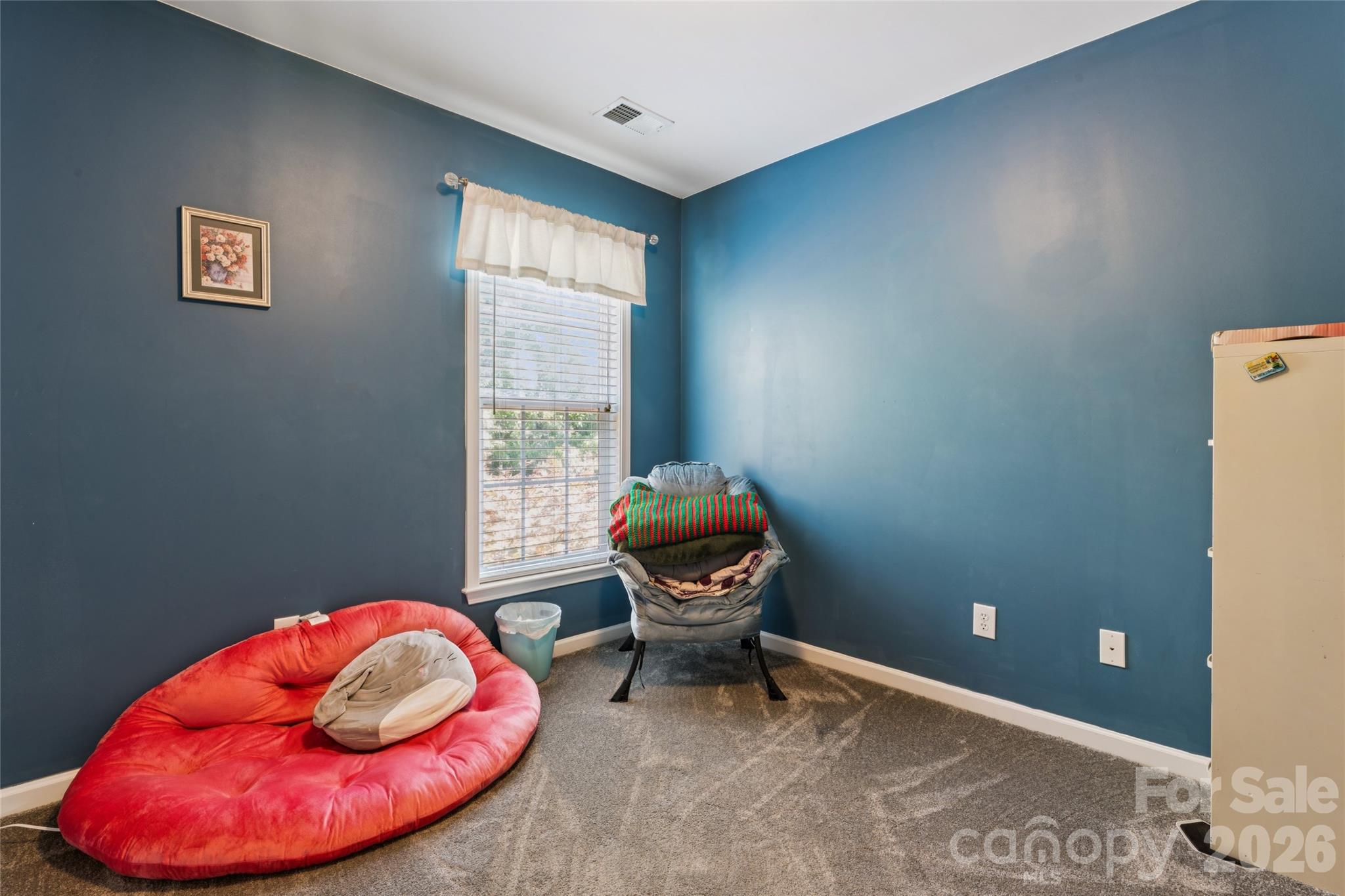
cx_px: 672
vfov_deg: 72.0
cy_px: 448
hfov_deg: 95.0
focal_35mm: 16
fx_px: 616
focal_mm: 16.5
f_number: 13
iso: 100
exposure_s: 5
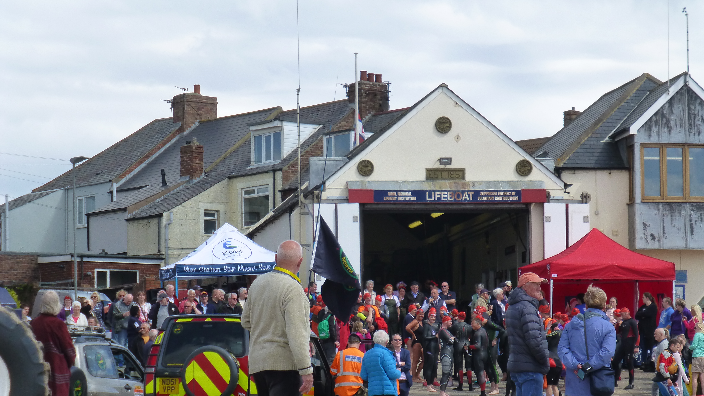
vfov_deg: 8.6
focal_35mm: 141
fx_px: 2632
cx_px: 353
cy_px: 243
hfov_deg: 15.2
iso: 160
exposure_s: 1/500
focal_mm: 23.1
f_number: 5.4
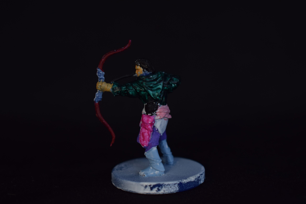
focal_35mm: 82
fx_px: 701
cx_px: 153
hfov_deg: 24.6
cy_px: 102
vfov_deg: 16.6
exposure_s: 1/30
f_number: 5.6
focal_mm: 55
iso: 400
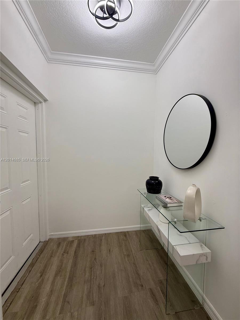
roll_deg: -1.7
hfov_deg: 85.7
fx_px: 129
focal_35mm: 14
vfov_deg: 102.1
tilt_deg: -2.2
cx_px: 120
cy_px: 160
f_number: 2.2
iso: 80
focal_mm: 2.22
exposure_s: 1/120
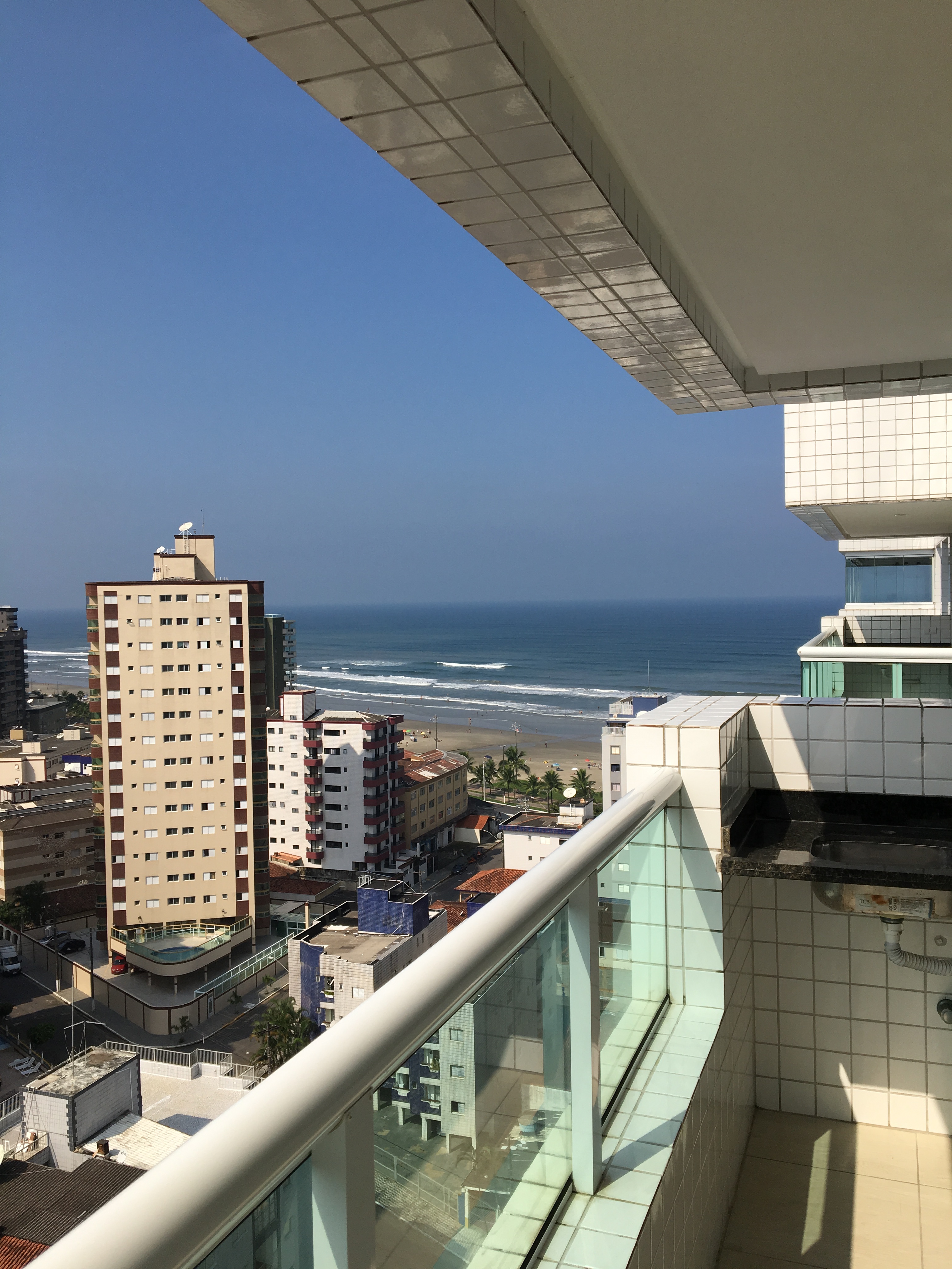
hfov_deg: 48.2
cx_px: 476
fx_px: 1063
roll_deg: -0.6
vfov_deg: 61.7
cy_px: 634
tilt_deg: -3.3
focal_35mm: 29
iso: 25
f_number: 2.2
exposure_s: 1/2849
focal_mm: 4.15
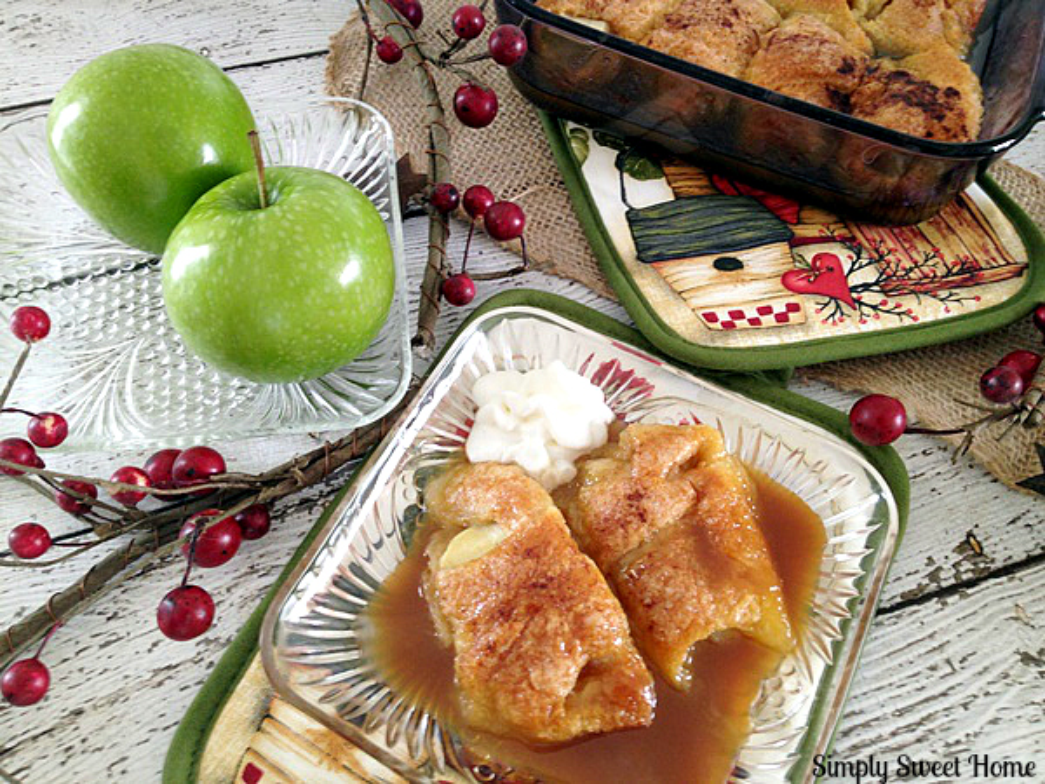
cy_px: 392
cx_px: 522
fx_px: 996
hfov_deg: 55.4
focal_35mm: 33
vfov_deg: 42.9
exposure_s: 1/20
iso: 80
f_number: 2.4
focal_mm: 4.12
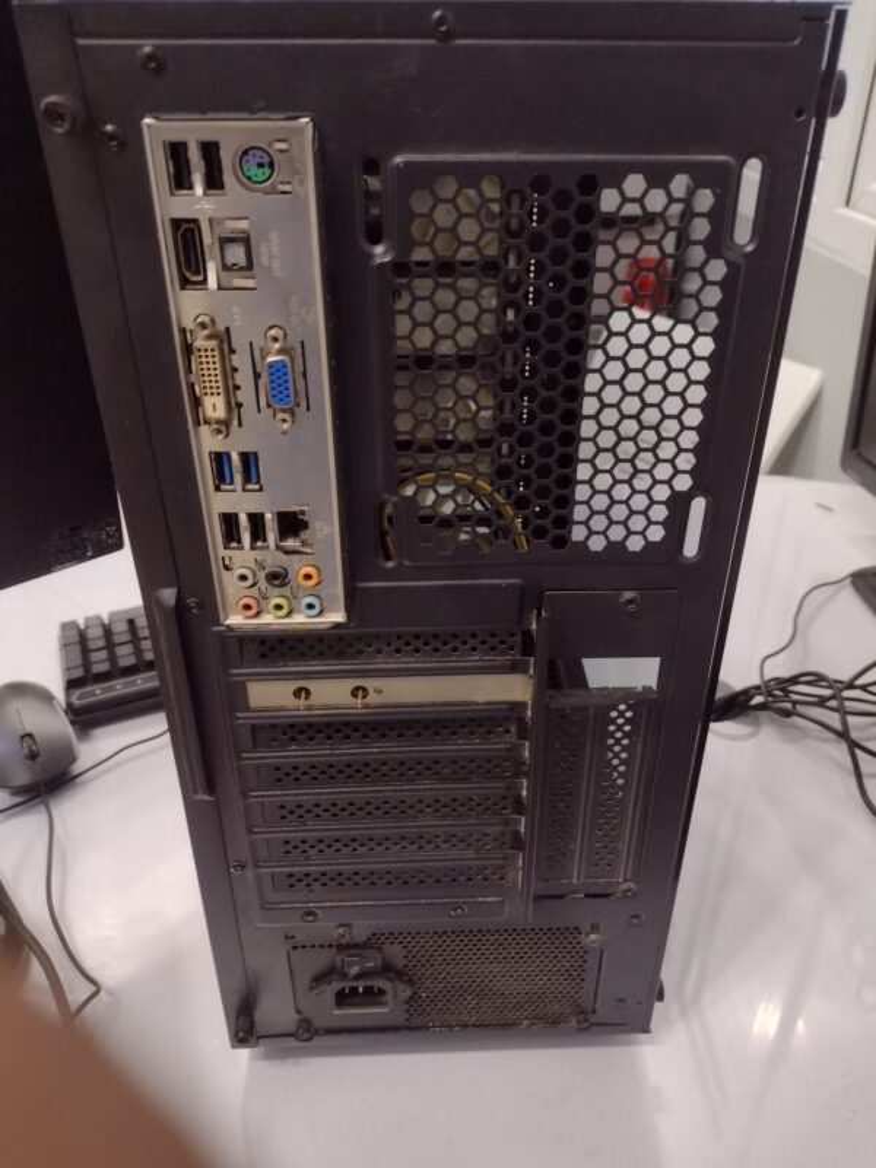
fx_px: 911
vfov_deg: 65.3
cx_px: 438
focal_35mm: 27
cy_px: 584
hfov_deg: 51.4
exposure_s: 1/50
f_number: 1.7
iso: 294
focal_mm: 4.71
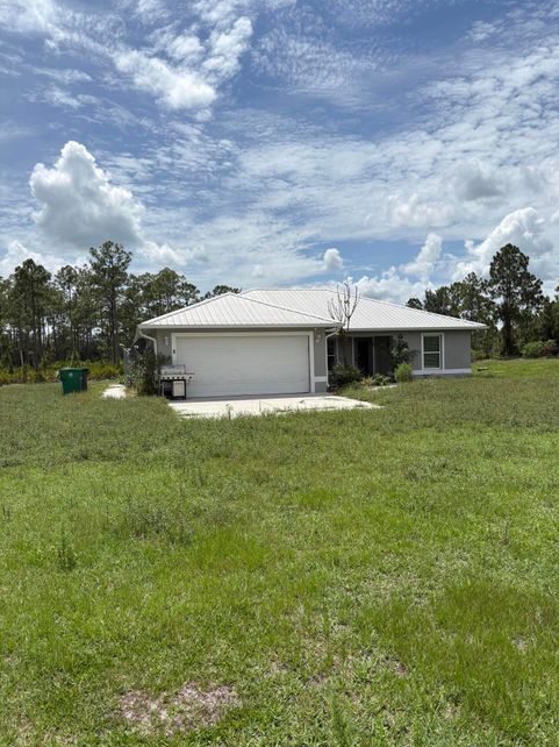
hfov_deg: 51.3
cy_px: 380
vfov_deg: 65.3
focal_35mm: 27
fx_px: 582
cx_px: 289
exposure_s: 1/6993
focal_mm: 5.96
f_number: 1.6
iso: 50
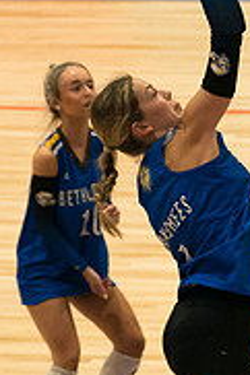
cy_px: 238
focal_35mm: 382
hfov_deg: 3.6
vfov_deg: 5.4
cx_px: 217
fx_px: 3986
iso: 2500
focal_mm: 74
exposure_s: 1/1000
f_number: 2.8
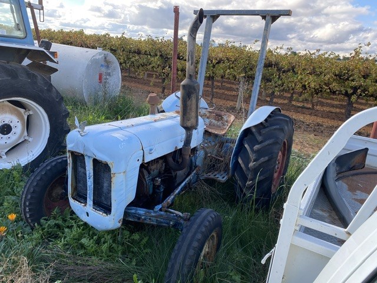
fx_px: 283
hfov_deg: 67.3
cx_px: 188
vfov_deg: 53.1
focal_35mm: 26
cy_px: 142
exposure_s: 1/519
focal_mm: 4.25
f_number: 1.8
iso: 32
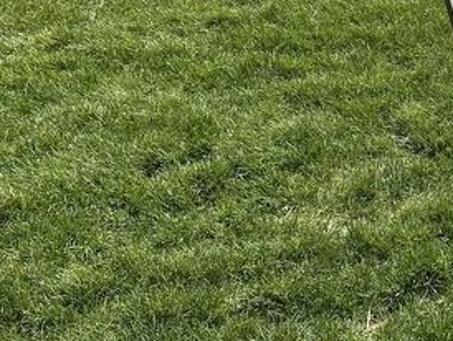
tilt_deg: -22.8
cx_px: 474
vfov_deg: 20.5
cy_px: 13
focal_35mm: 70
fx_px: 917
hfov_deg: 26.0
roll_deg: -2.9
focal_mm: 6.86
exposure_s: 1/2809
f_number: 1.78
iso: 80
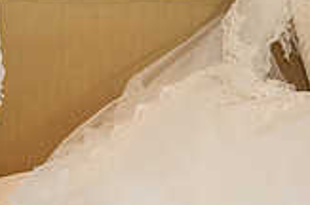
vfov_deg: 11.0
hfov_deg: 15.3
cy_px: 7
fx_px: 1057
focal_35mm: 123
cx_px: -171
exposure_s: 1/160
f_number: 4
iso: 800
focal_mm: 34.5
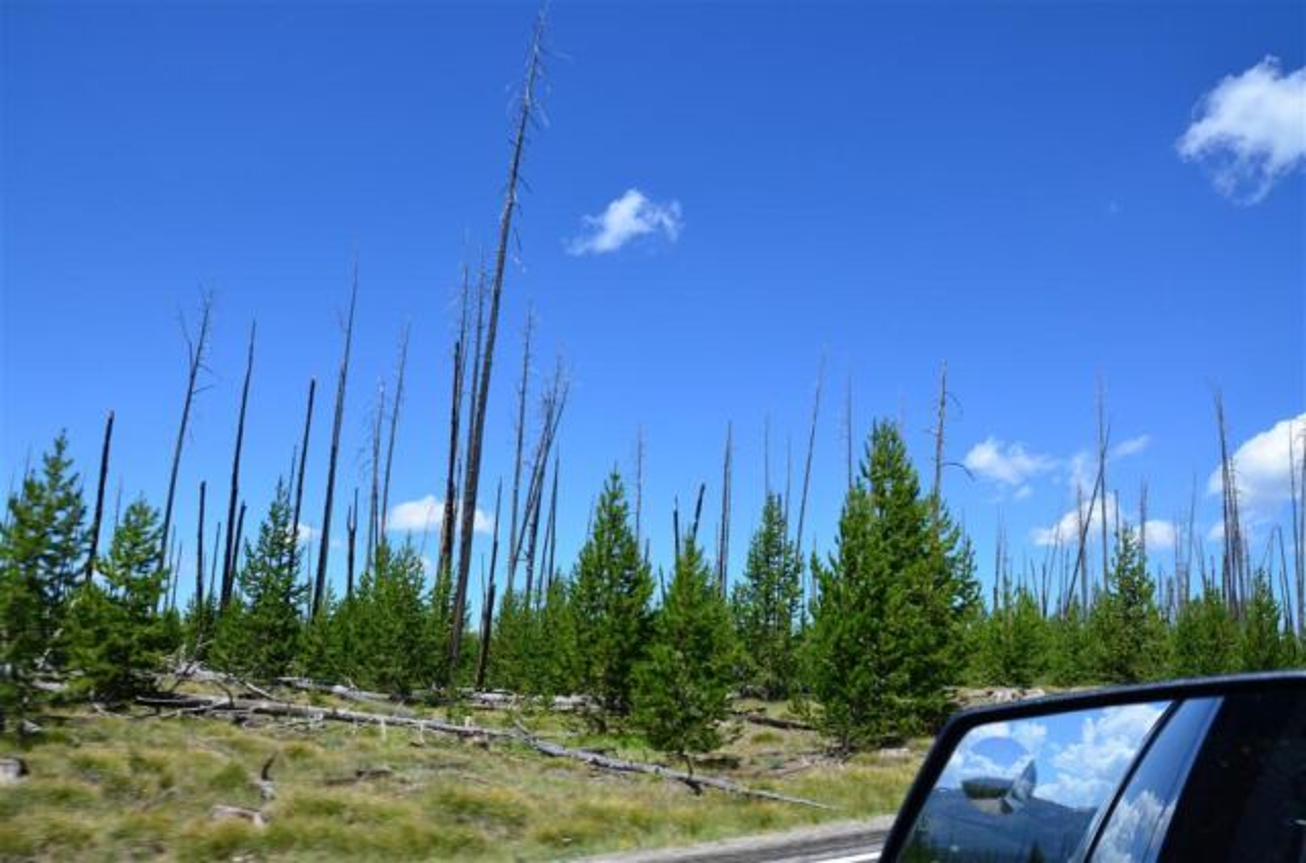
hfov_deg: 67.5
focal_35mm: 27
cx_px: 653
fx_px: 977
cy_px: 432
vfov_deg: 47.7
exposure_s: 1/400
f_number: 10
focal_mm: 18
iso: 200
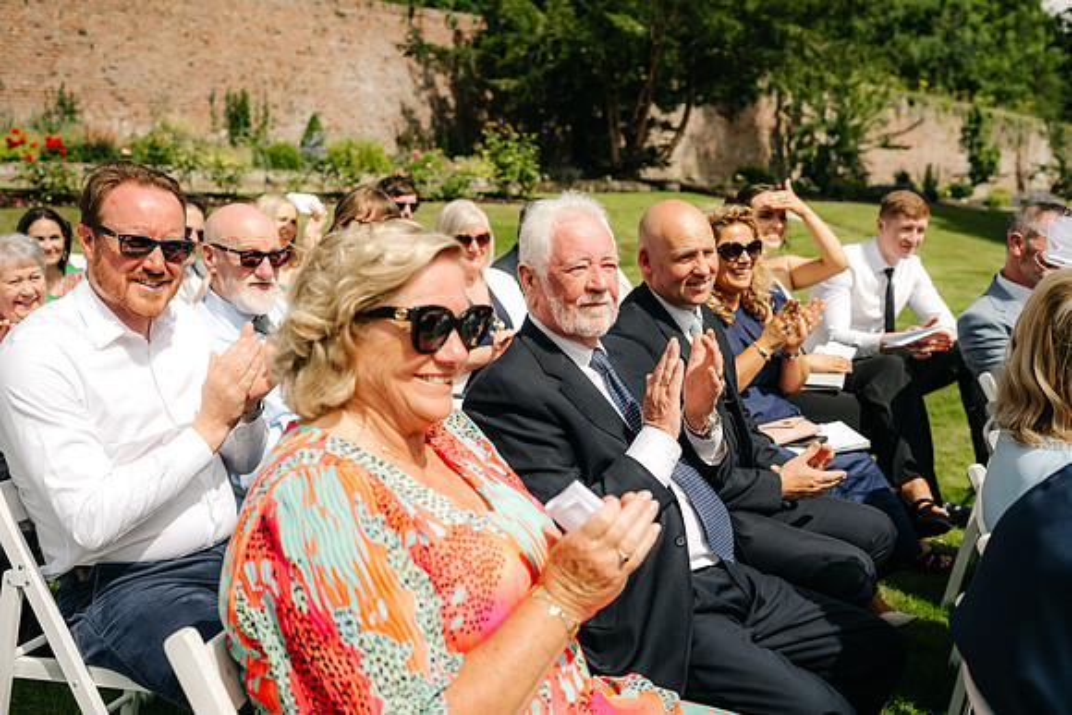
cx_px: 536
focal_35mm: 35
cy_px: 358
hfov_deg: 54.4
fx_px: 1042
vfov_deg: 37.9
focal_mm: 35
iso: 100
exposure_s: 1/2000
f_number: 3.5
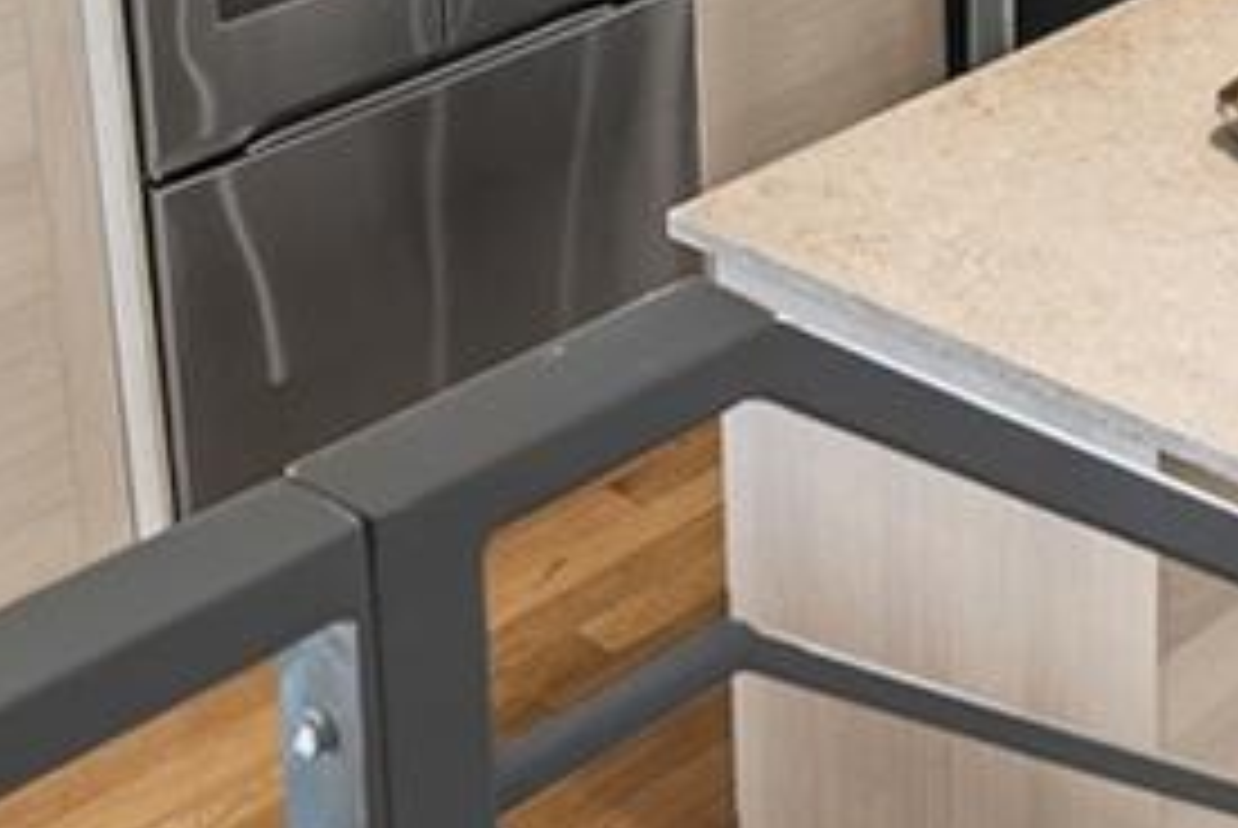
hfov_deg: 21.3
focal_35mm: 93
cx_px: 1179
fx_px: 3201
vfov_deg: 13.9
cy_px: -387
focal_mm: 16
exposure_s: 1/60
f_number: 8
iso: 200
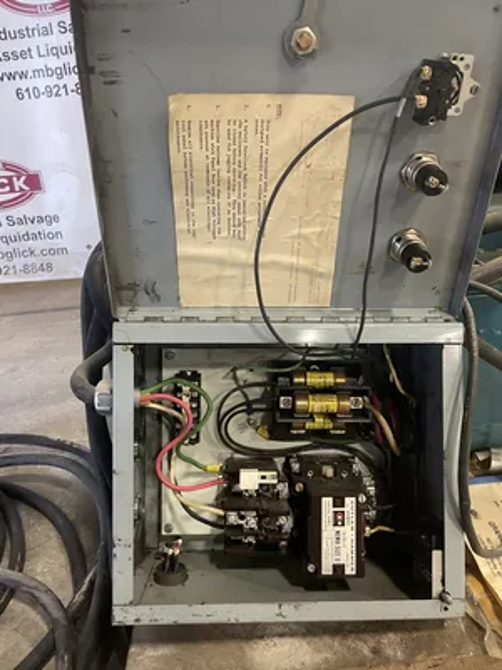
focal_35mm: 26
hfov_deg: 53.1
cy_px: 335
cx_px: 251
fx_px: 503
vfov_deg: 67.3
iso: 400
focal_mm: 4.2
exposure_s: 1/40
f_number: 1.6
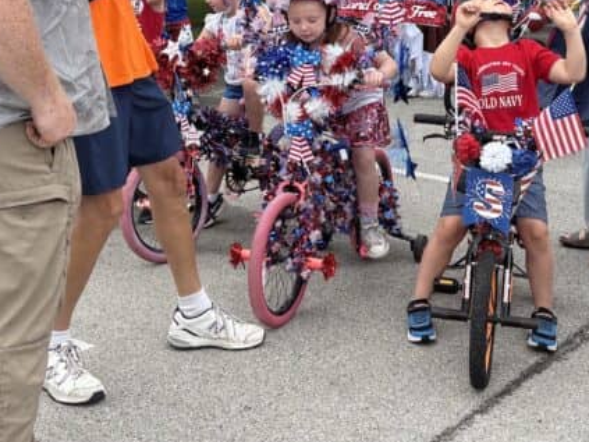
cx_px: 356
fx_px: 1072
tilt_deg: -11.4
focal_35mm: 63
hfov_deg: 30.6
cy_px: 106
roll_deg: -0.4
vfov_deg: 23.0
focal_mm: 5.96
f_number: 1.6
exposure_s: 1/747
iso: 50
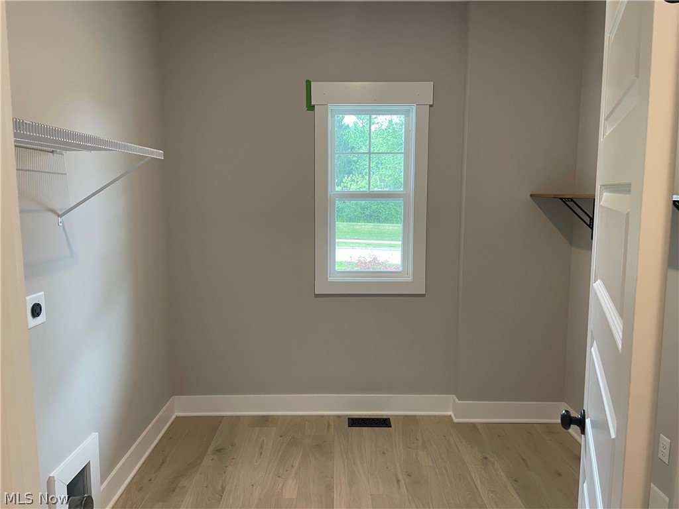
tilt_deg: -7.2
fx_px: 510
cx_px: 340
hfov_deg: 67.3
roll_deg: -0.3
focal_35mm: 26
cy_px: 254
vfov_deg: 53.1
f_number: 1.6
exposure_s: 1/60
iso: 100
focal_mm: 4.2
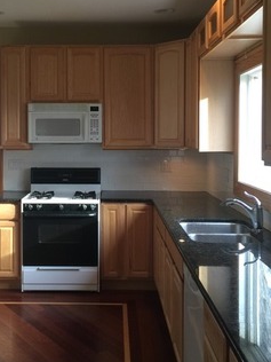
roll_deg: +0.1
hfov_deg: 32.7
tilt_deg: -2.2
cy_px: 152
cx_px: 95
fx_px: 459
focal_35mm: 44
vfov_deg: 42.8
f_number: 2.2
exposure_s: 1/30
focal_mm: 4.15
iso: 40
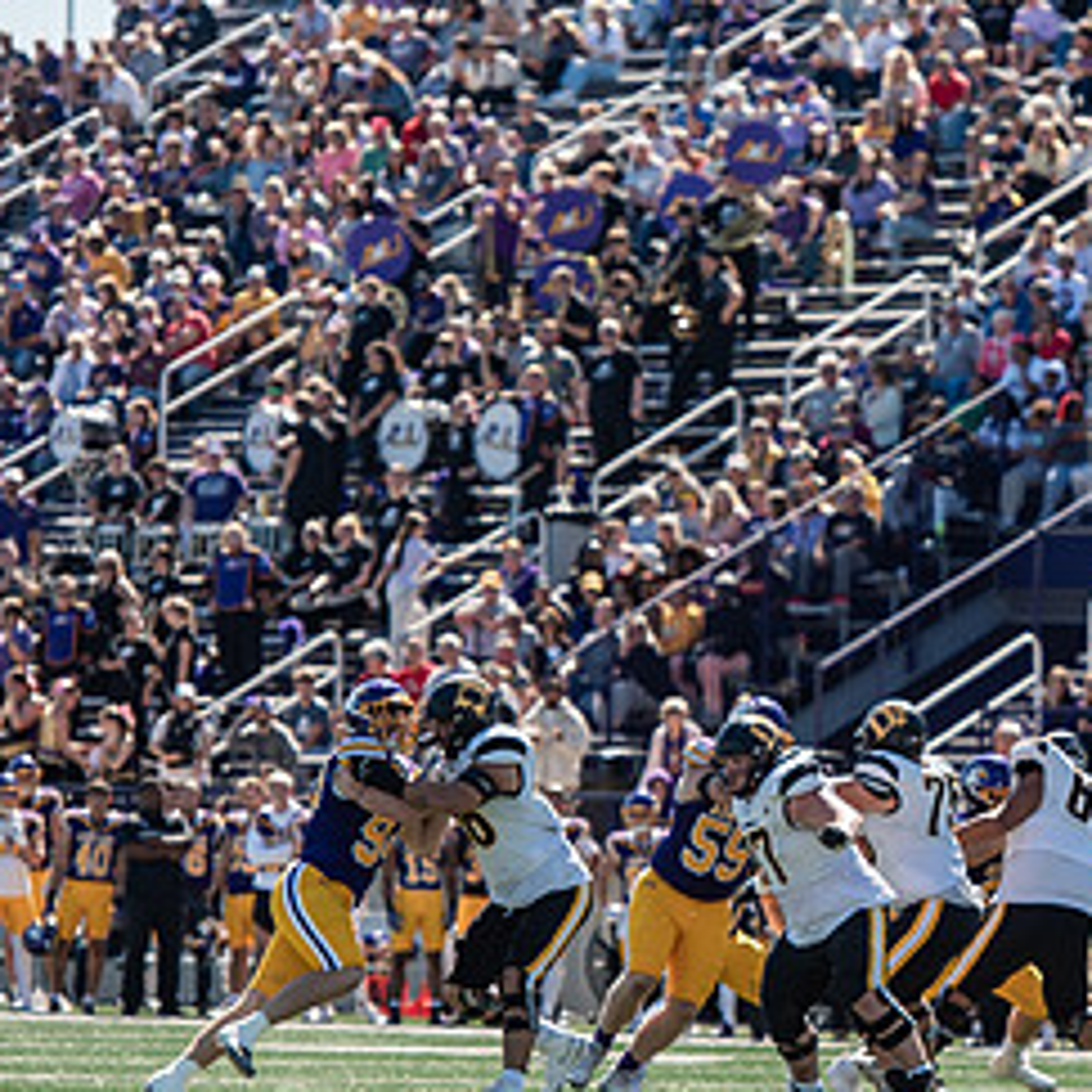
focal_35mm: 314
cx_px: 953
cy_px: 672
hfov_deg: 5.6
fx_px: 11207
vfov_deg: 5.6
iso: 125
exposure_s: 1/800
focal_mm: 155
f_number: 4
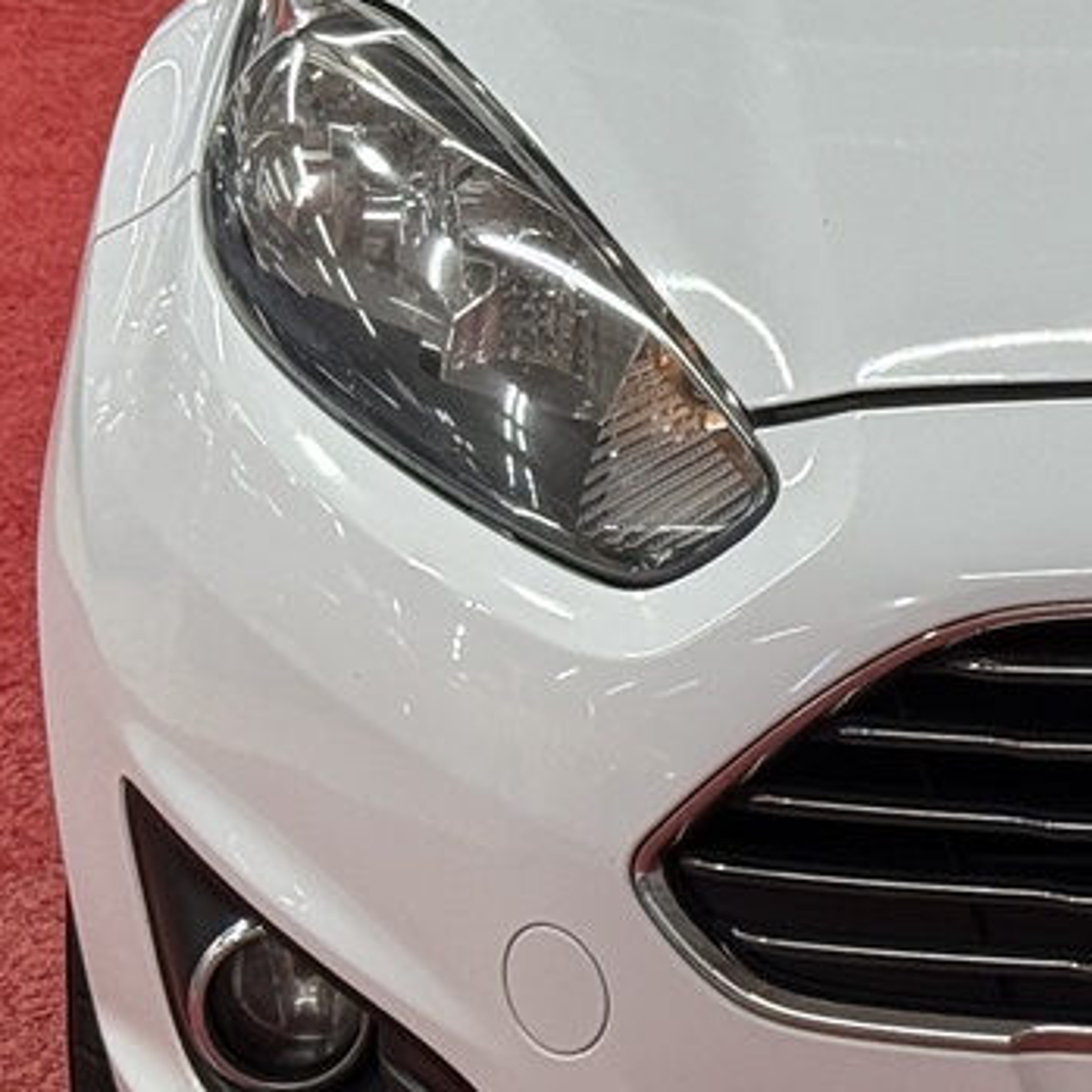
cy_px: 81
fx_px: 6246
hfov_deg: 9.7
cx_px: 1696
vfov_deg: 9.9
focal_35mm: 175
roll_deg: +0.0
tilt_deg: -10.6
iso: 64
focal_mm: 6.76
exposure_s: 1/121
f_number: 1.78
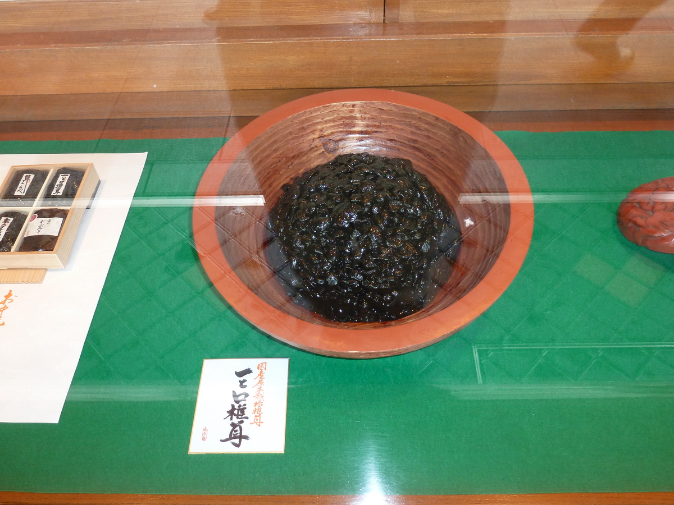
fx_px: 584
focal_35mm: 30
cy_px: 252
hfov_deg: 60.0
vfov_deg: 46.8
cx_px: 337
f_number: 3.4
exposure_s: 1/30
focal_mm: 5
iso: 200
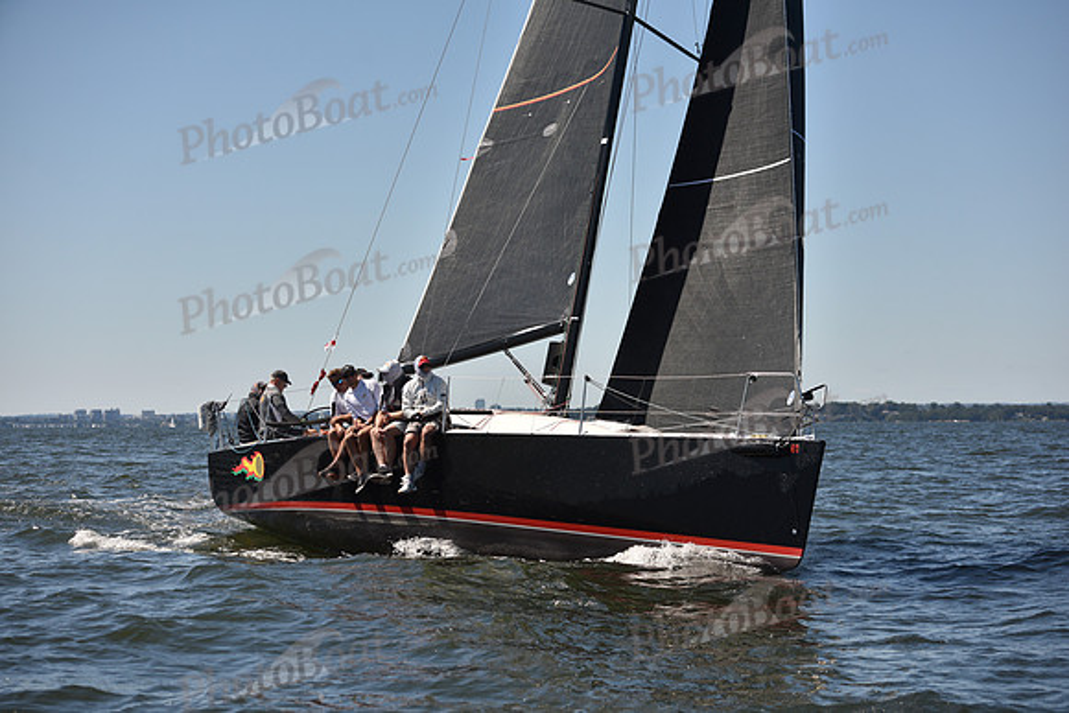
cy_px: 356
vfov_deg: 18.2
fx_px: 2227
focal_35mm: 75
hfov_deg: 27.0
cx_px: 534
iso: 250
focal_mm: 75
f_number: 4
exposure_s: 1/1600
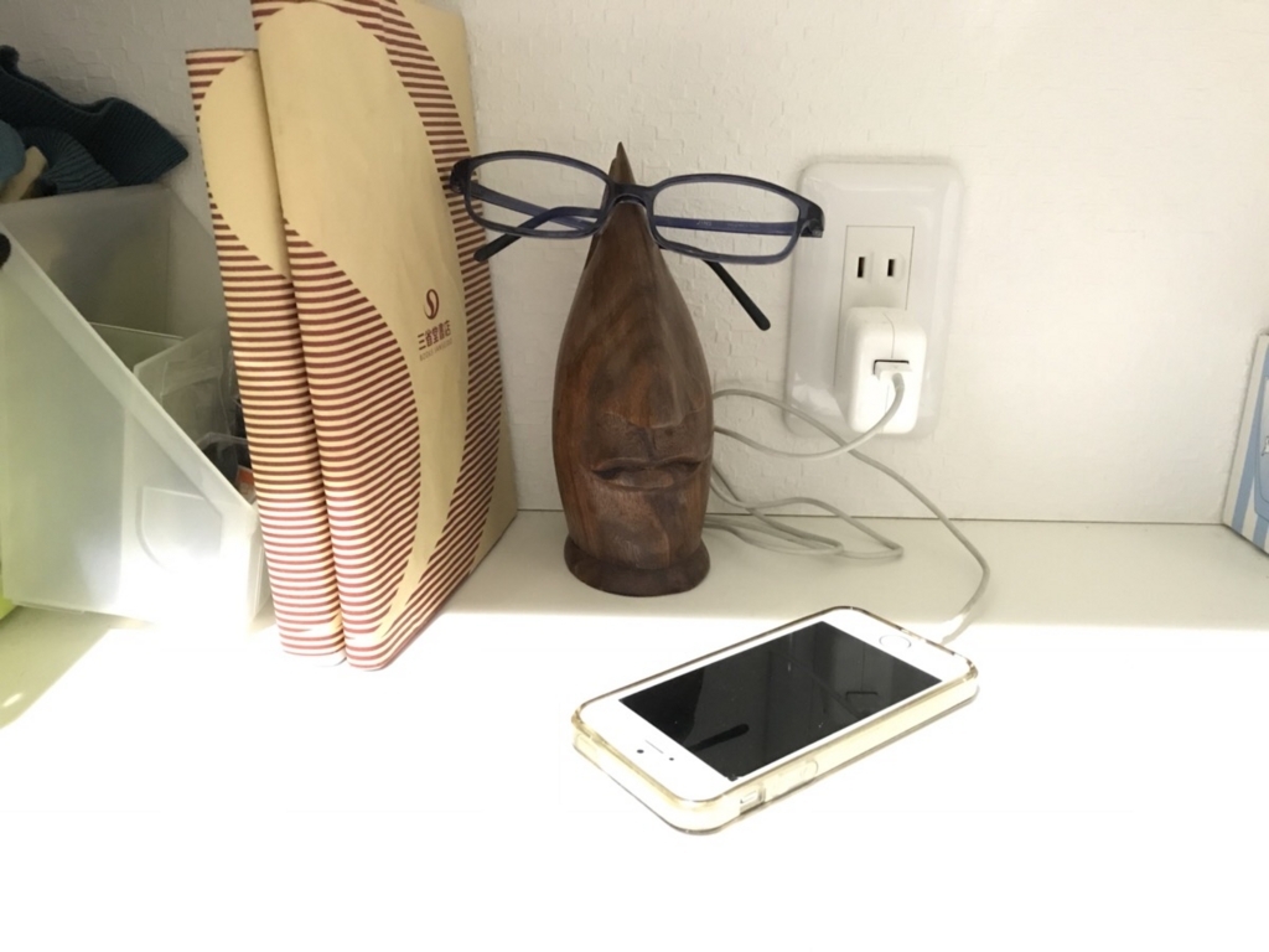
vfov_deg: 49.7
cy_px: 476
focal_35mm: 28
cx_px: 634
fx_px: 1026
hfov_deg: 63.4
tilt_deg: -17.5
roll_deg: -1.0
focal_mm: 3.99
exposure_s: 1/7
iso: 100
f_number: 1.8
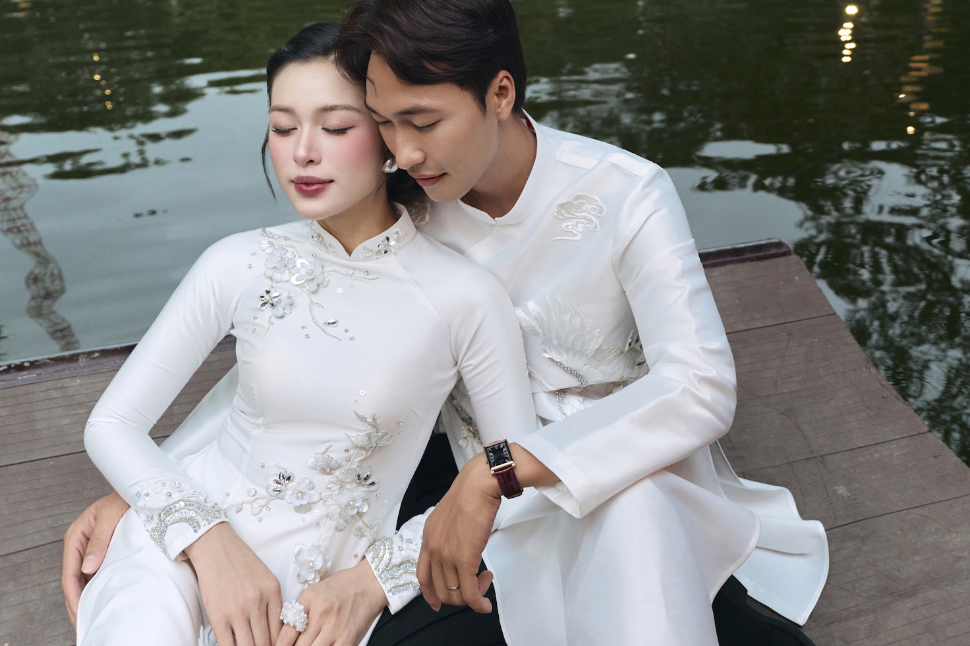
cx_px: 586
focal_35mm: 38
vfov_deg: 35.0
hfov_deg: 50.4
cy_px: 370
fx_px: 1024
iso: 1600
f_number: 4
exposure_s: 1/200
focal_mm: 31
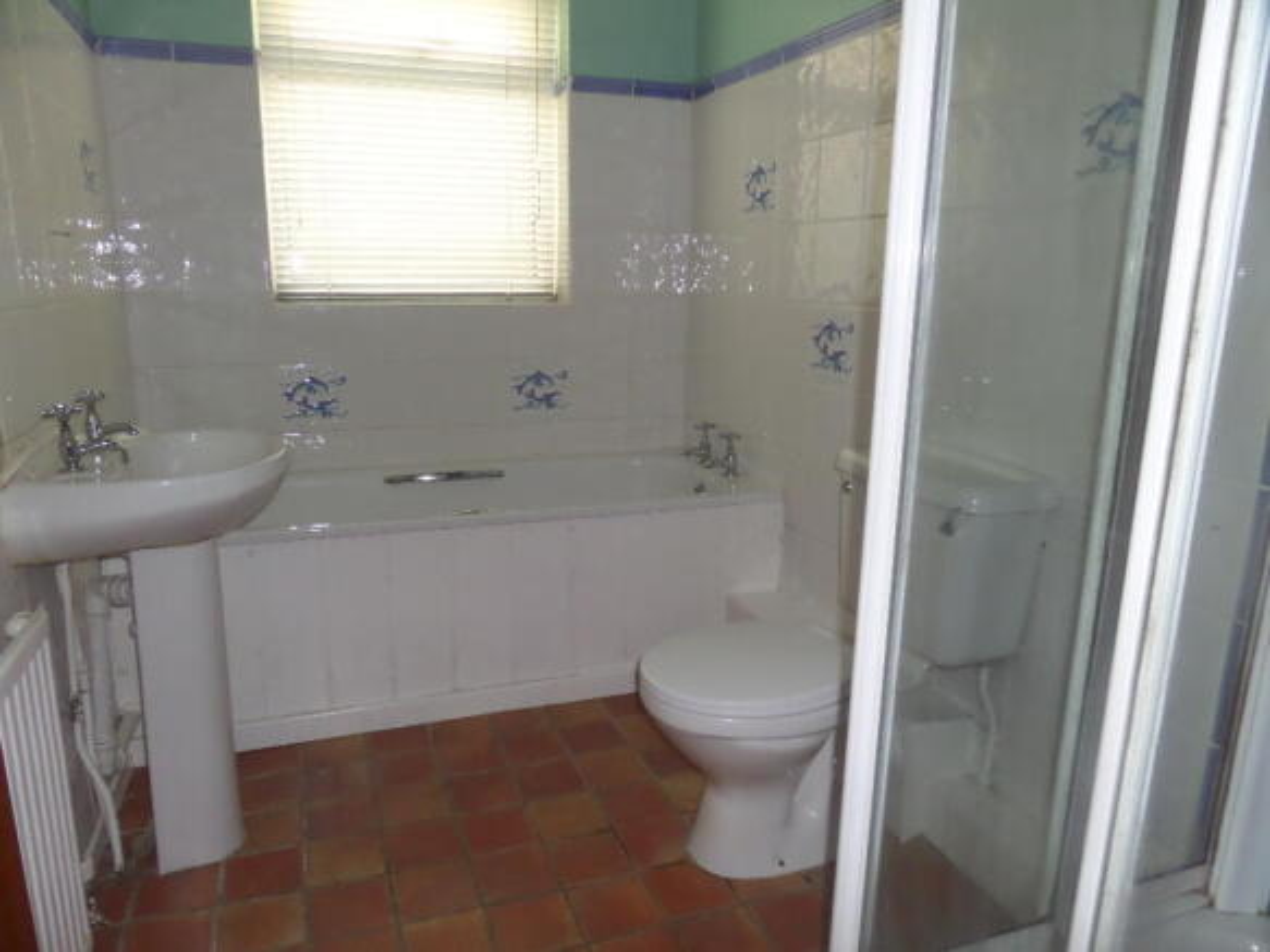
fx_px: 880
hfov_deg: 71.6
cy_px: 476
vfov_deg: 56.8
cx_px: 635
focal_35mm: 24
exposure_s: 1/20
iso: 400
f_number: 3.2
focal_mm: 4
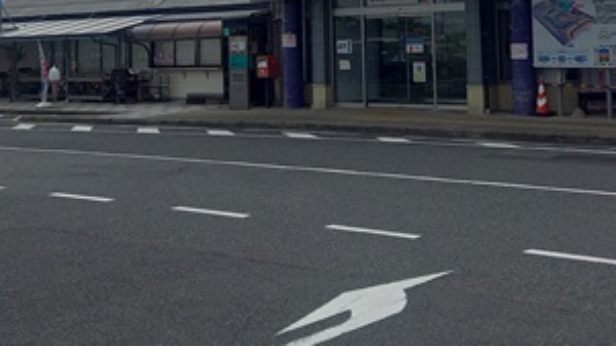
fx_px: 947
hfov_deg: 36.0
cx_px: 338
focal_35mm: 58
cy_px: -6
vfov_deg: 20.0
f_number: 1.8
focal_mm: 4.65
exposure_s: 1/722
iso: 50
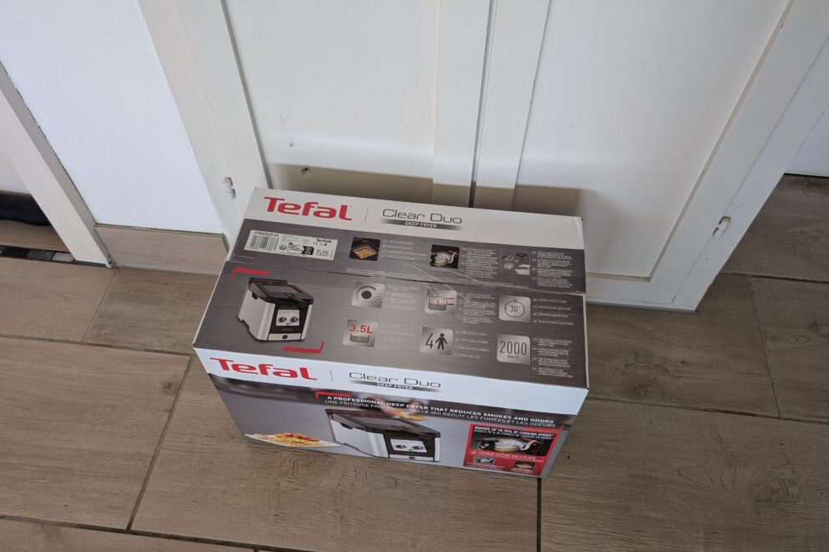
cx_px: 428
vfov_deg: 49.4
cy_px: 311
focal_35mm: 26
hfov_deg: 69.4
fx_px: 599
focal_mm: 6.9
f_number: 1.68
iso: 56
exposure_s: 1/76.7
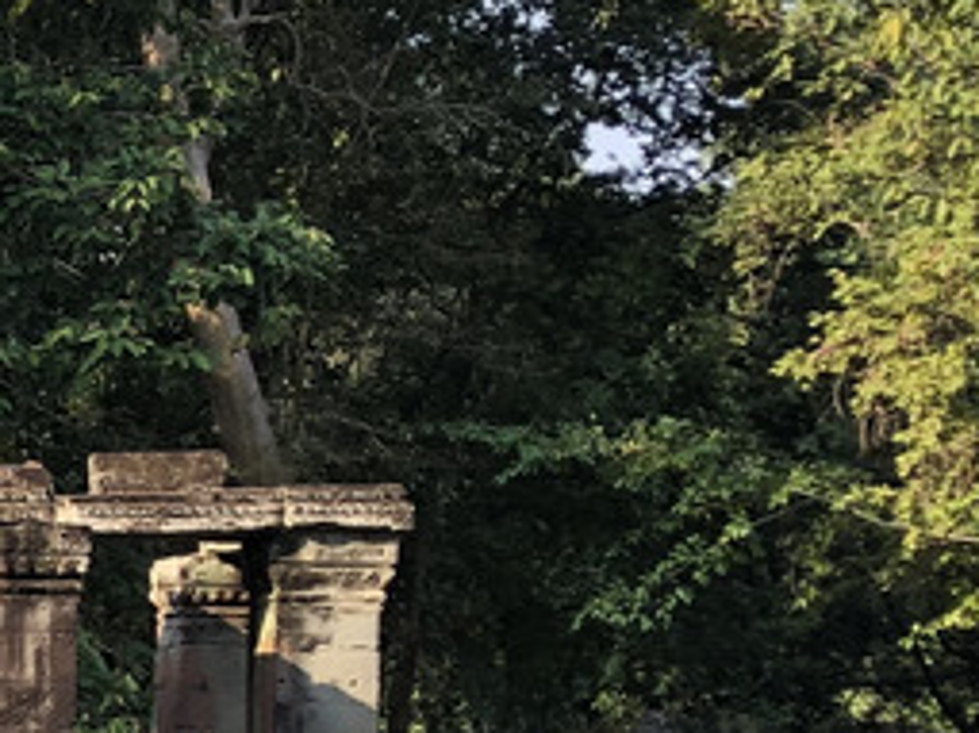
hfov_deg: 12.9
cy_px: 860
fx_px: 3731
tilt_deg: -1.5
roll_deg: +1.0
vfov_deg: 11.0
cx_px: -1014
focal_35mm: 132
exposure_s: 1/274
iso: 20
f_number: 1.8
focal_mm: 4
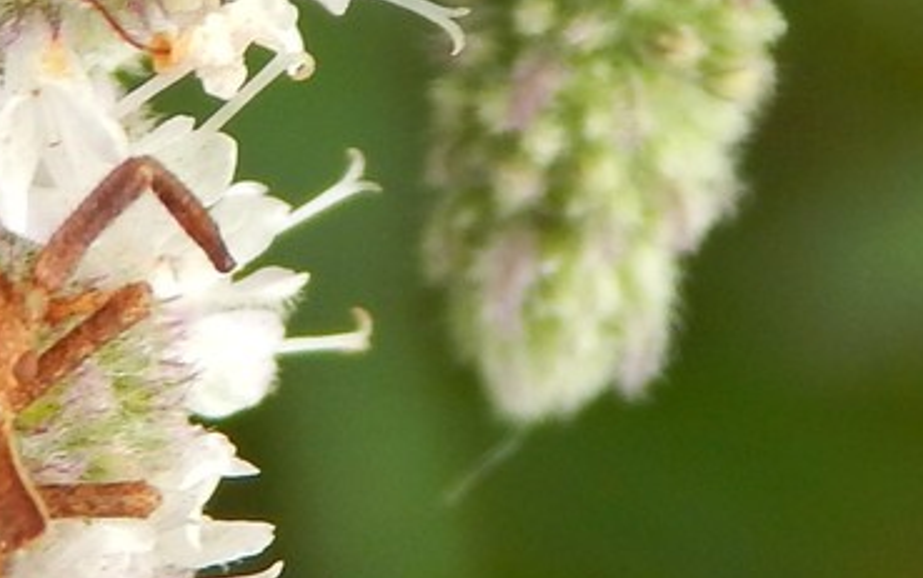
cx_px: -91
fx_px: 4253
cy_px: 570
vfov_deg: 7.7
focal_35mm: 169
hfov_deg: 12.2
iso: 125
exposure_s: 1/125
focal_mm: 12.3
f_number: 4.1
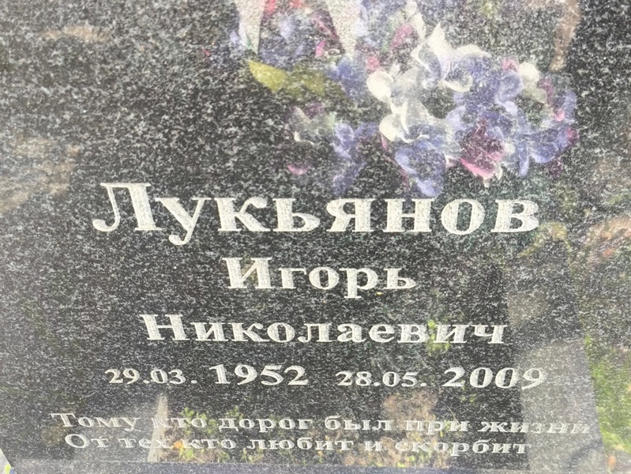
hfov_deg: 38.2
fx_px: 912
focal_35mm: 50
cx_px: 316
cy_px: 237
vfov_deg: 29.1
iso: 80
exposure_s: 1/100
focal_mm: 4.71
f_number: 1.7
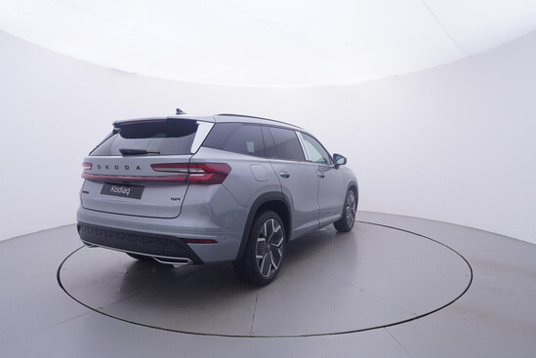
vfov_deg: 56.2
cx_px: 268
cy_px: 179
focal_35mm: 22
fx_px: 335
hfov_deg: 77.3
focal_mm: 15
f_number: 5
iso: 200
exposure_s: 1/80
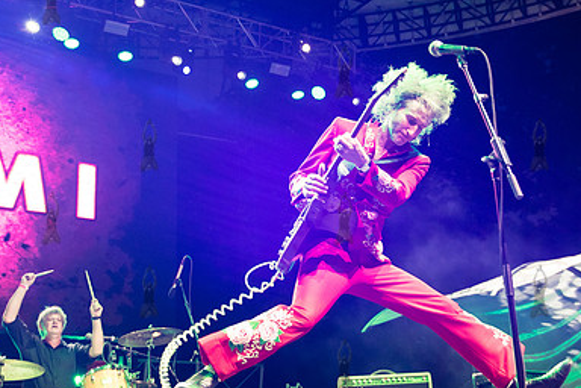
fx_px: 1065
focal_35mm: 66
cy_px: 187
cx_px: 346
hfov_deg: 30.4
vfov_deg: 20.6
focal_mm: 34
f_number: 3.2
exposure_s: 1/320
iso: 1600
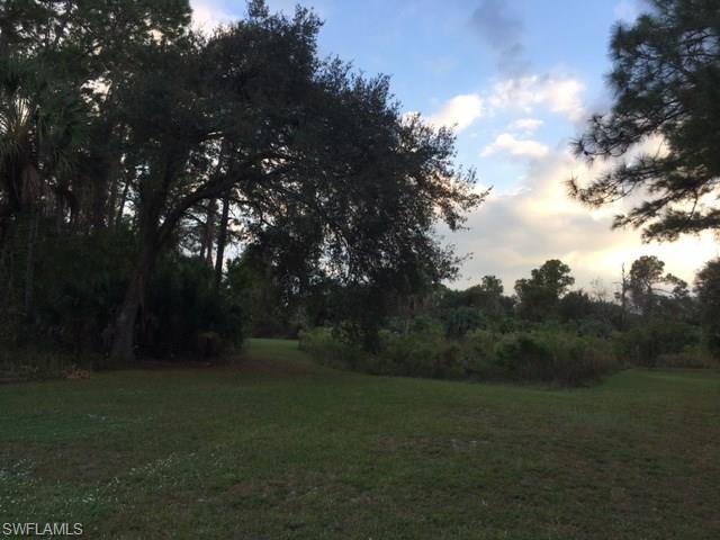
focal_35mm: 29
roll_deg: -2.5
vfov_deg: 48.2
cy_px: 270
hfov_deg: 61.7
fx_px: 603
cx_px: 360
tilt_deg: +6.1
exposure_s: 1/299
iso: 25
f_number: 2.2
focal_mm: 4.15
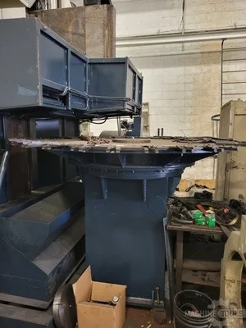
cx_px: 123
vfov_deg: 67.3
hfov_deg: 53.1
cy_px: 164
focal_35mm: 26
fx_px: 246
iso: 320
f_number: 1.8
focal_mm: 5.4
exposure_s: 1/39
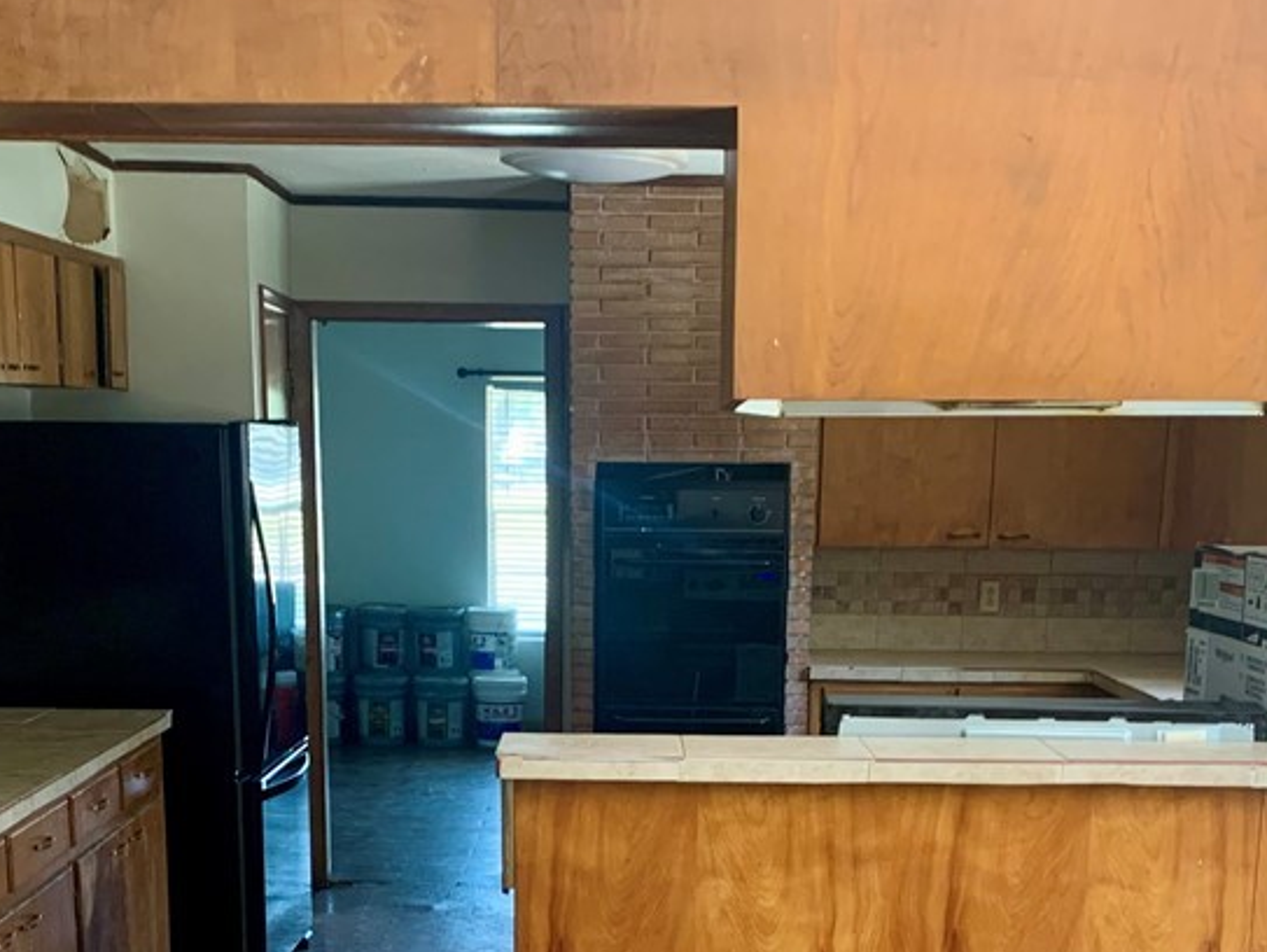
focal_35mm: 49
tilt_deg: -11.3
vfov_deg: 28.5
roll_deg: -0.6
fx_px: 1795
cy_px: 859
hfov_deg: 38.9
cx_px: 635
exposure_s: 1/60
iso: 160
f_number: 1.8
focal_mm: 4.25
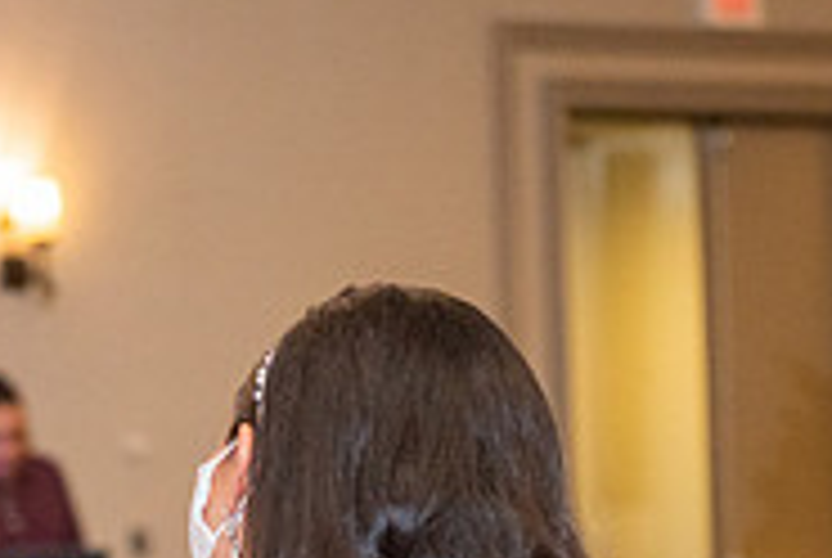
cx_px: 18
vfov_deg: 6.3
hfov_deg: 9.3
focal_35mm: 219
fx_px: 5069
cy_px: 700
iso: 1600
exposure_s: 1/250
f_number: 2.8
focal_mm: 70
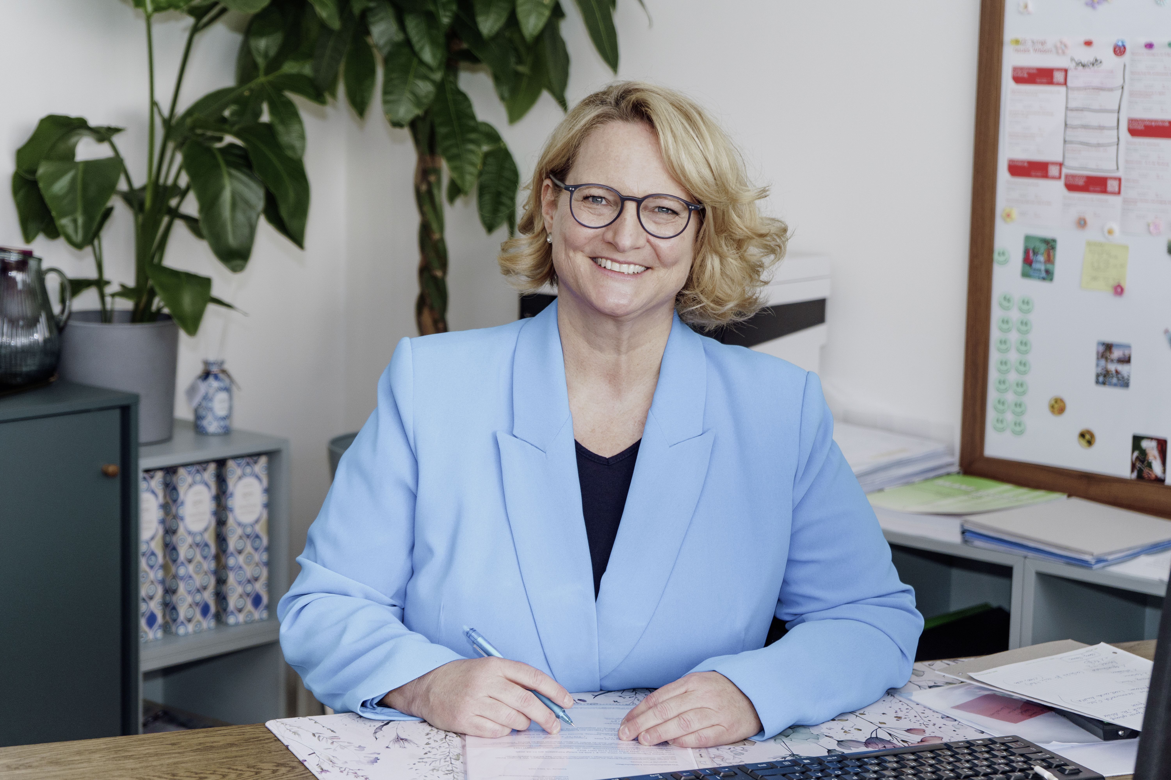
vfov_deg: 19.5
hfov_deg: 28.8
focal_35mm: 70
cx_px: 586
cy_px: 390
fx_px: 2277
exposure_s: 1/200
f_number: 5.6
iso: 640
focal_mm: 70
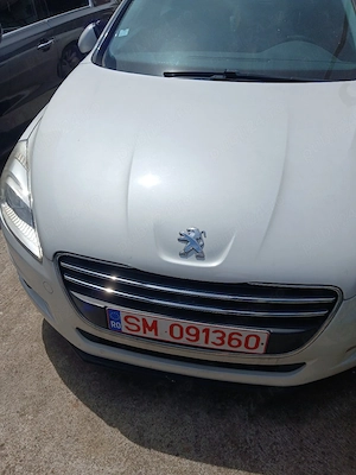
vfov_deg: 65.3
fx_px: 370
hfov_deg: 51.4
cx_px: 178
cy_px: 238
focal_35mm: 27
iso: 20
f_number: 1.8
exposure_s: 1/1429
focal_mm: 3.98
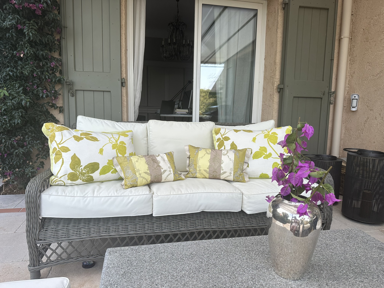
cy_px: 144
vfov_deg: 56.8
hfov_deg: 71.6
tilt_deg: -6.3
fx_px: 266
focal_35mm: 24
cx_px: 192
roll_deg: -1.0
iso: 80
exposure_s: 1/426
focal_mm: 6.86
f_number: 1.78
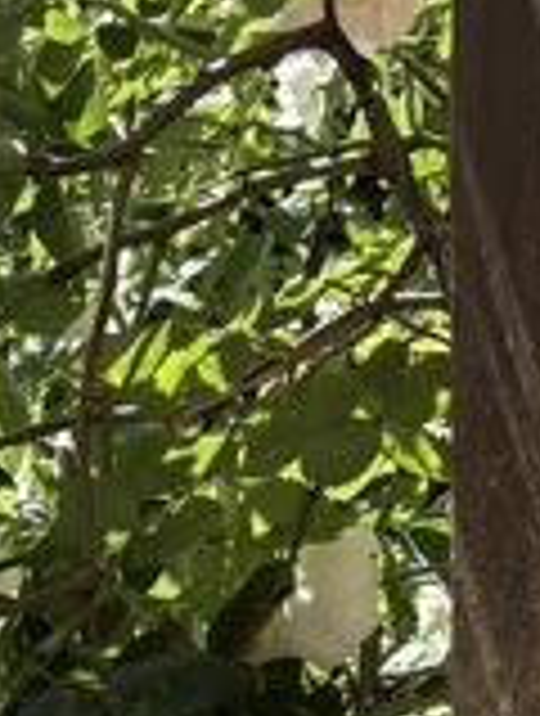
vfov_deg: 11.3
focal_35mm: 167
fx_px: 3460
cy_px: 1063
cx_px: -666
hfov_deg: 8.3
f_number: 1.6
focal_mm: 5.96
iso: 50
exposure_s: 1/1175
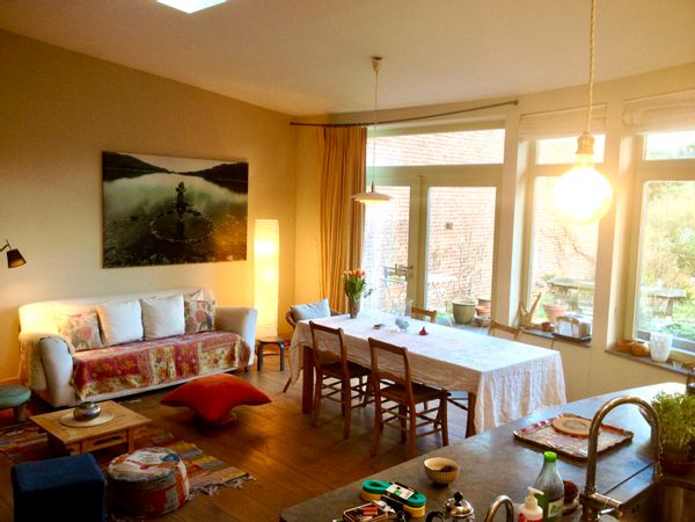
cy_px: 261
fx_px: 703
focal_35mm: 35
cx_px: 348
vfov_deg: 40.7
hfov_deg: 52.6
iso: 64
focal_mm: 4.28
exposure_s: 1/30
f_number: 2.4
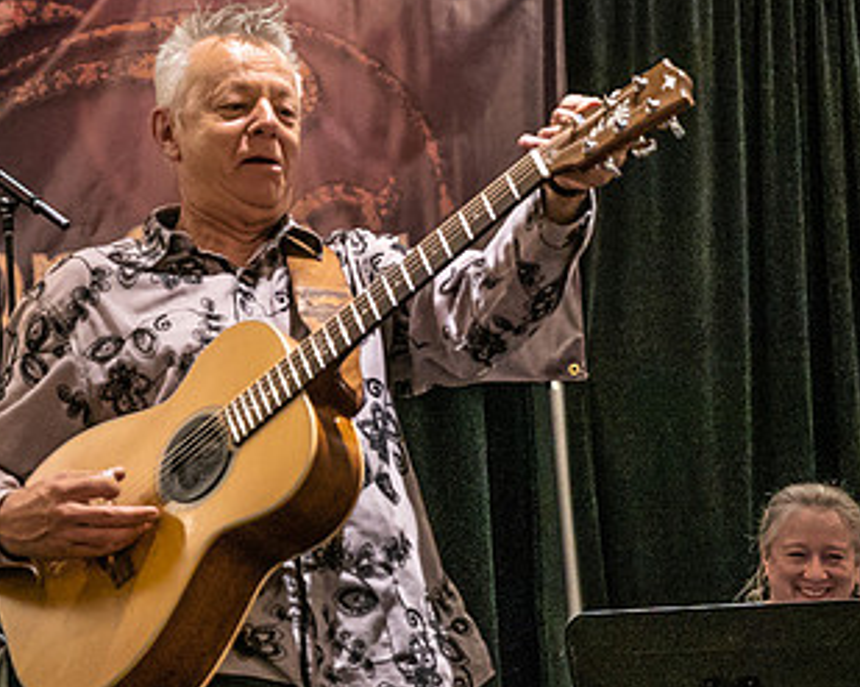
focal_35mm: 154
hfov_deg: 12.4
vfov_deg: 10.0
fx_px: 3918
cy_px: 337
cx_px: 93
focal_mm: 70
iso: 6400
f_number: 5.6
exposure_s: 1/200
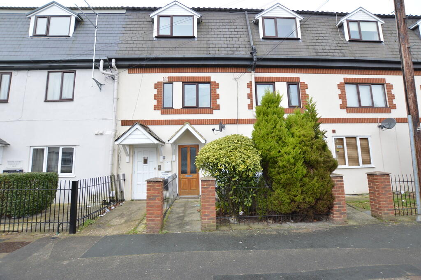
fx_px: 175
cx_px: 210
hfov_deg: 100.4
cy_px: 140
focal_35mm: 15
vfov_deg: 77.2
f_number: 4.5
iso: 100
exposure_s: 1/50
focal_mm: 10
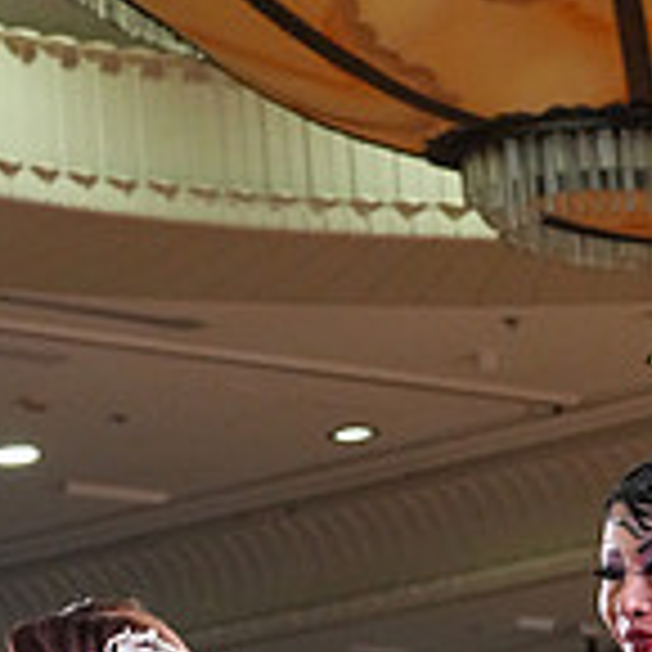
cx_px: 447
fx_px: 5519
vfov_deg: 6.6
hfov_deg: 6.8
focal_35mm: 259
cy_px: 1228
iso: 6400
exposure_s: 1/400
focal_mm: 76
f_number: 5.6
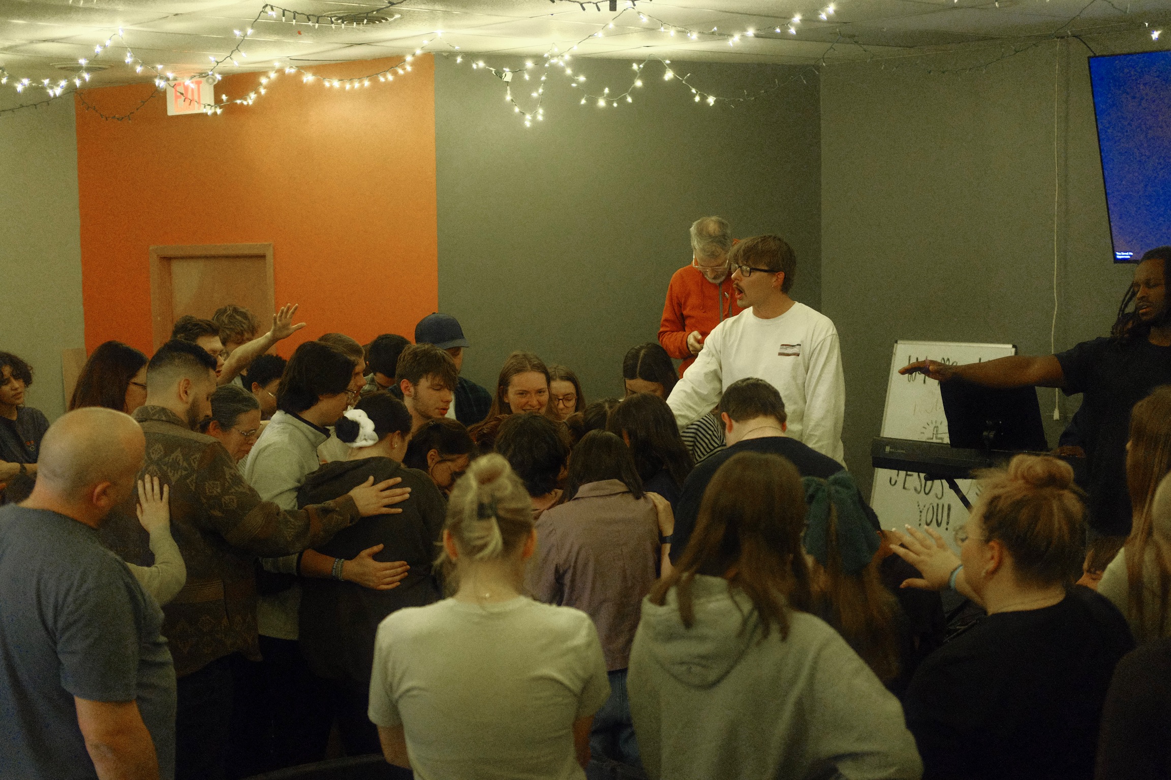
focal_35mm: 53
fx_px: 1724
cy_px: 390
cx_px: 586
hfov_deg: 37.5
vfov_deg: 25.5
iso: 10000
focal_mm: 35
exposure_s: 1/200
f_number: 2
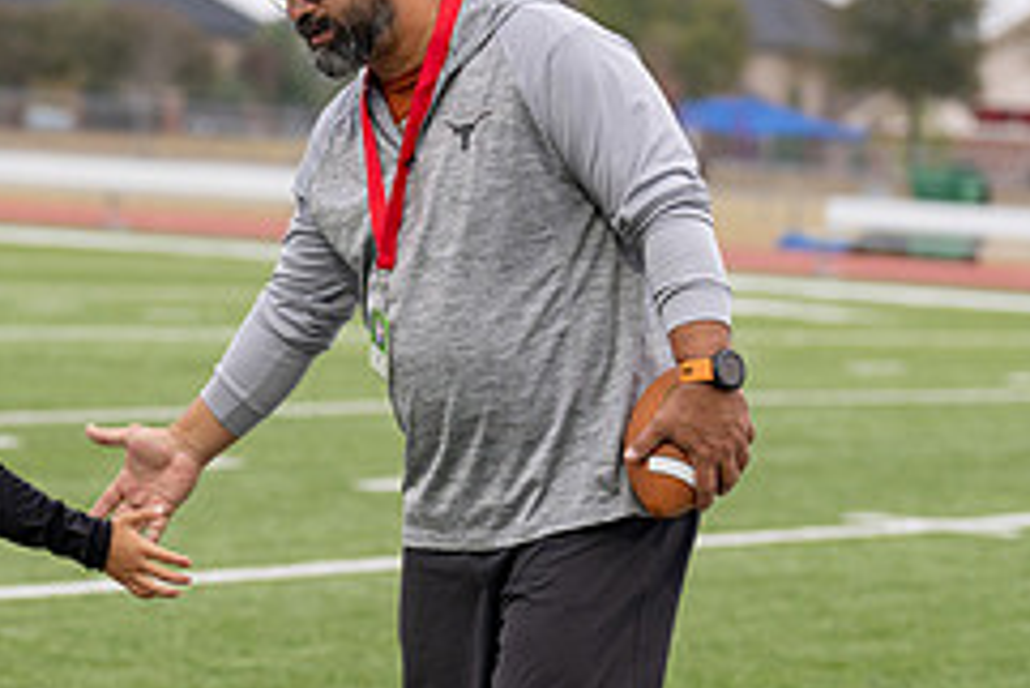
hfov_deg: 9.6
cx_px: 128
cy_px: 453
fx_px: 6126
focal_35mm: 214
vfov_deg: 6.4
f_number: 2.8
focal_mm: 83
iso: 500
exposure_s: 1/1000
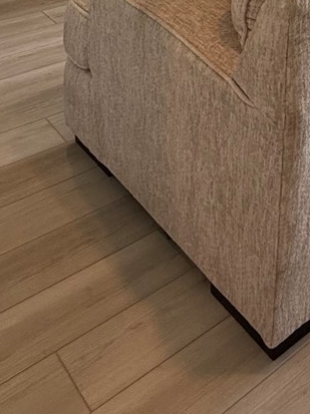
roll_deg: -5.0
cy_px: -181
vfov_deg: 27.0
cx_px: 454
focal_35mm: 54
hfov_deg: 22.6
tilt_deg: -5.8
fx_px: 645
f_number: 2.2
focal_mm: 2.22
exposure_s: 1/120
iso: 100
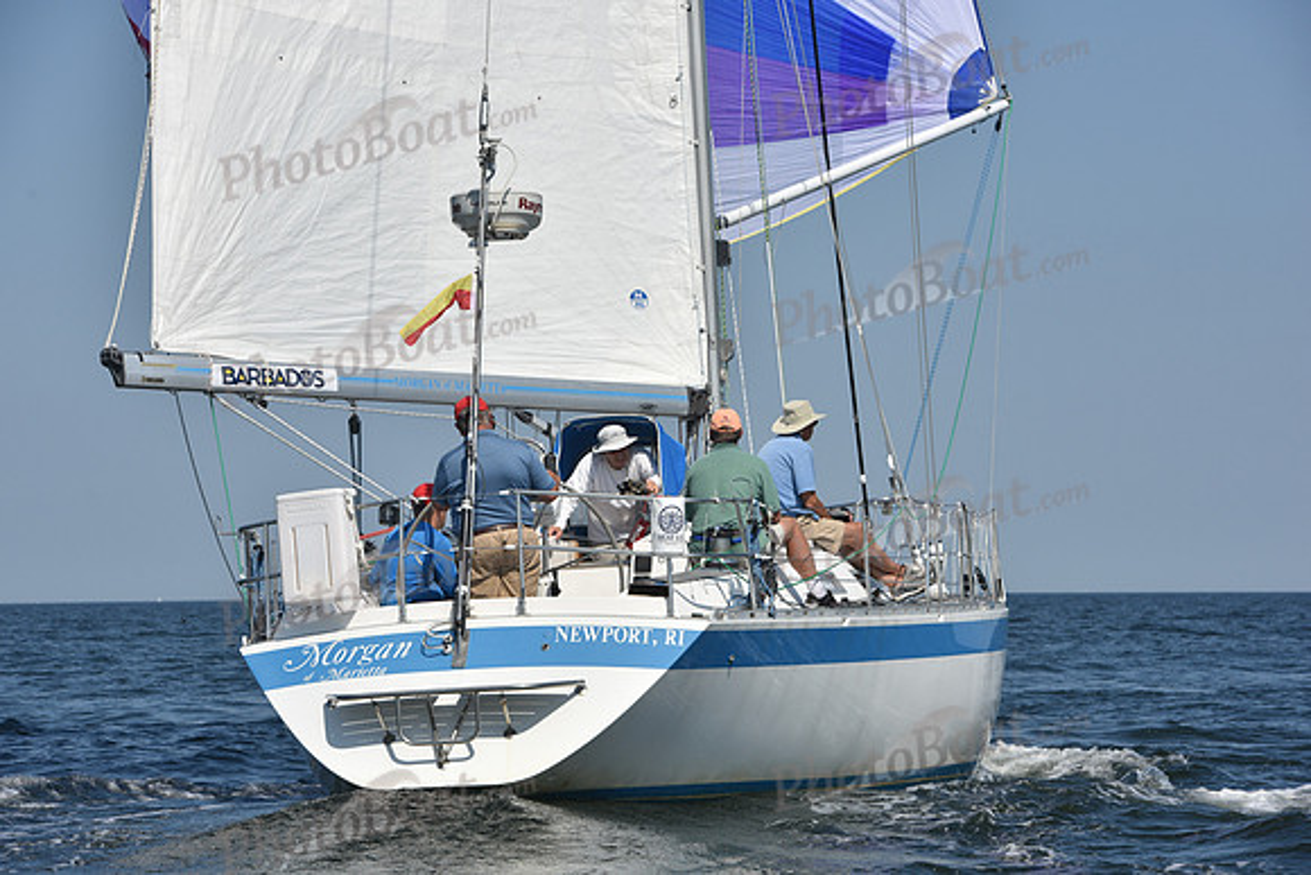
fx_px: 5281
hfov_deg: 14.2
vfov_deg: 9.5
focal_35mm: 145
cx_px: 656
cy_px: 438
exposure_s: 1/1250
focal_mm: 145
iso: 250
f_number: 10
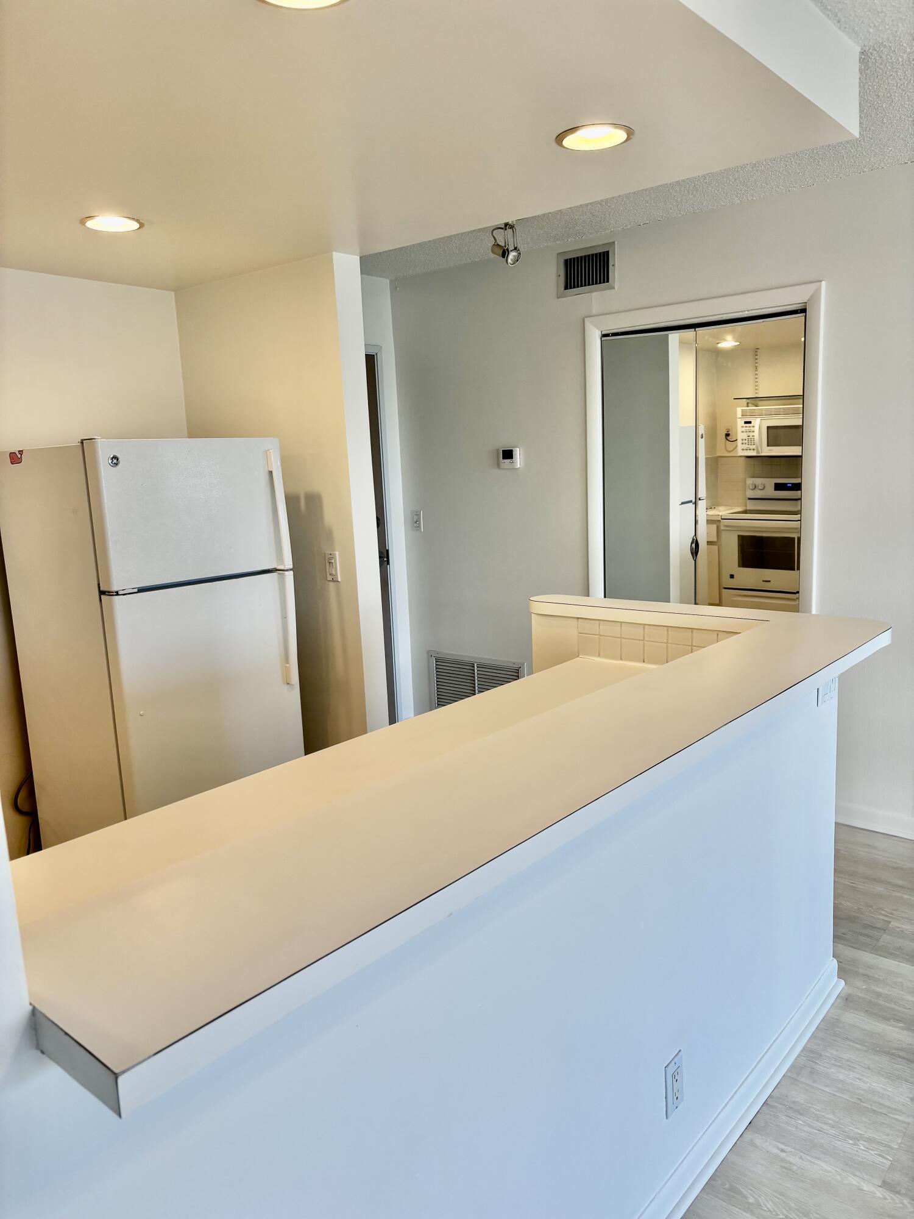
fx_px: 915
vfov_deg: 67.3
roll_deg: +3.0
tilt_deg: -9.2
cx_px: 457
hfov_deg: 53.1
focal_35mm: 26
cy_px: 610
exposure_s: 1/120
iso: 50
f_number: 1.6
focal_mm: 5.96
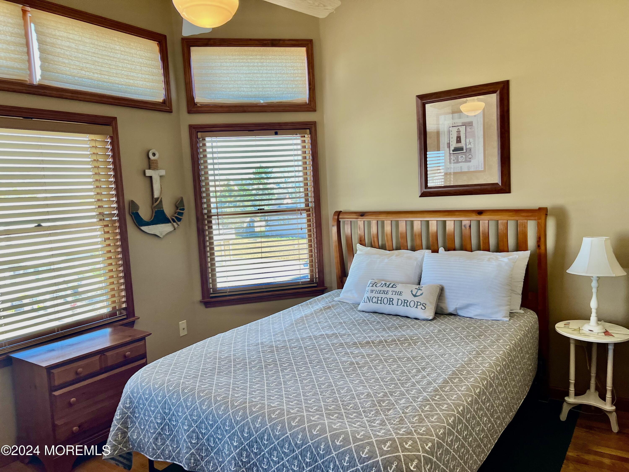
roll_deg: +4.2
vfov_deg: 53.1
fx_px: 472
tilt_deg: -5.5
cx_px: 314
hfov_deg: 67.3
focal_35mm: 26
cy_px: 236
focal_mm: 5.7
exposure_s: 1/120
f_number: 1.5
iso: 64
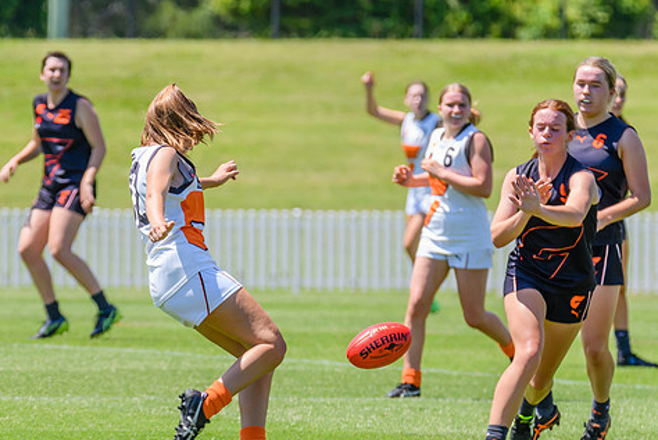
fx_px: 11946
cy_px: 229
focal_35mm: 653
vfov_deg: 2.1
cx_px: 232
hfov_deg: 3.2
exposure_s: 1/1600
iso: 800
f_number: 8
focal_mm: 350
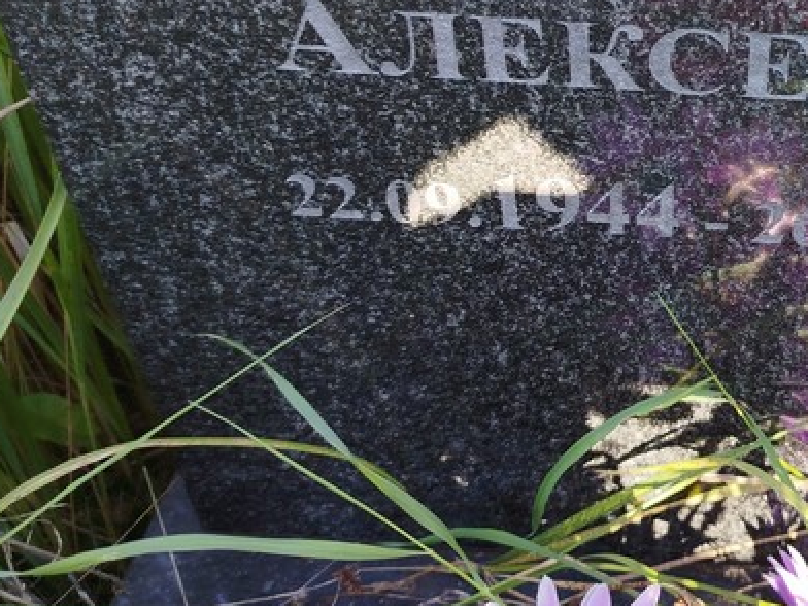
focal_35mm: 49
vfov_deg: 29.0
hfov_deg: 36.5
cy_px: 124
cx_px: 728
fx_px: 1144
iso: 50
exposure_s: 1/123
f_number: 1.7
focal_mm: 5.31
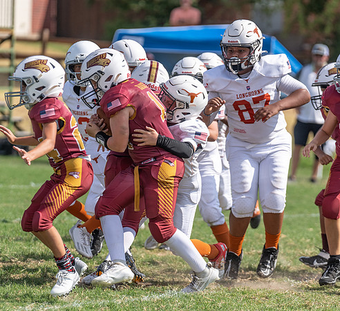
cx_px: 151
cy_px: 187
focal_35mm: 409
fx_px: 4352
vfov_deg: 4.1
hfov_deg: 4.5
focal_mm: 200
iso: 100
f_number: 3.5
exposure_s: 1/1600
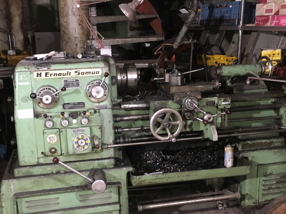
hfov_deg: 44.7
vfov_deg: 34.4
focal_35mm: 42
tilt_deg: -11.9
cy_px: 108
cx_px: 128
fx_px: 347
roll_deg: +1.2
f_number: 2.2
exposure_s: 1/17
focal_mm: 4.15
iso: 400
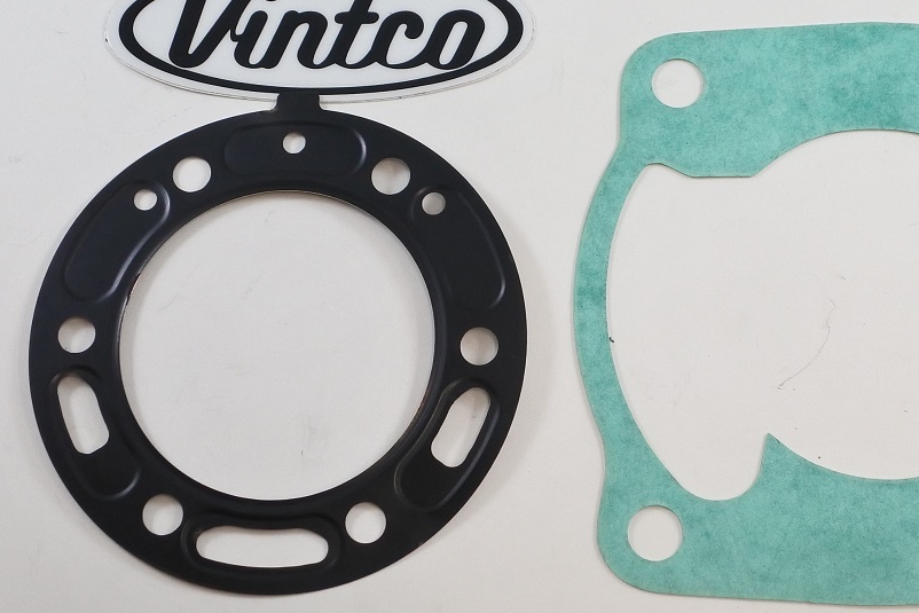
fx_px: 1532
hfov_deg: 33.2
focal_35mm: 60
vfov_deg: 22.3
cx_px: 576
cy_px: 128
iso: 400
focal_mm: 11.8
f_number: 3.8
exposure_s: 1/160
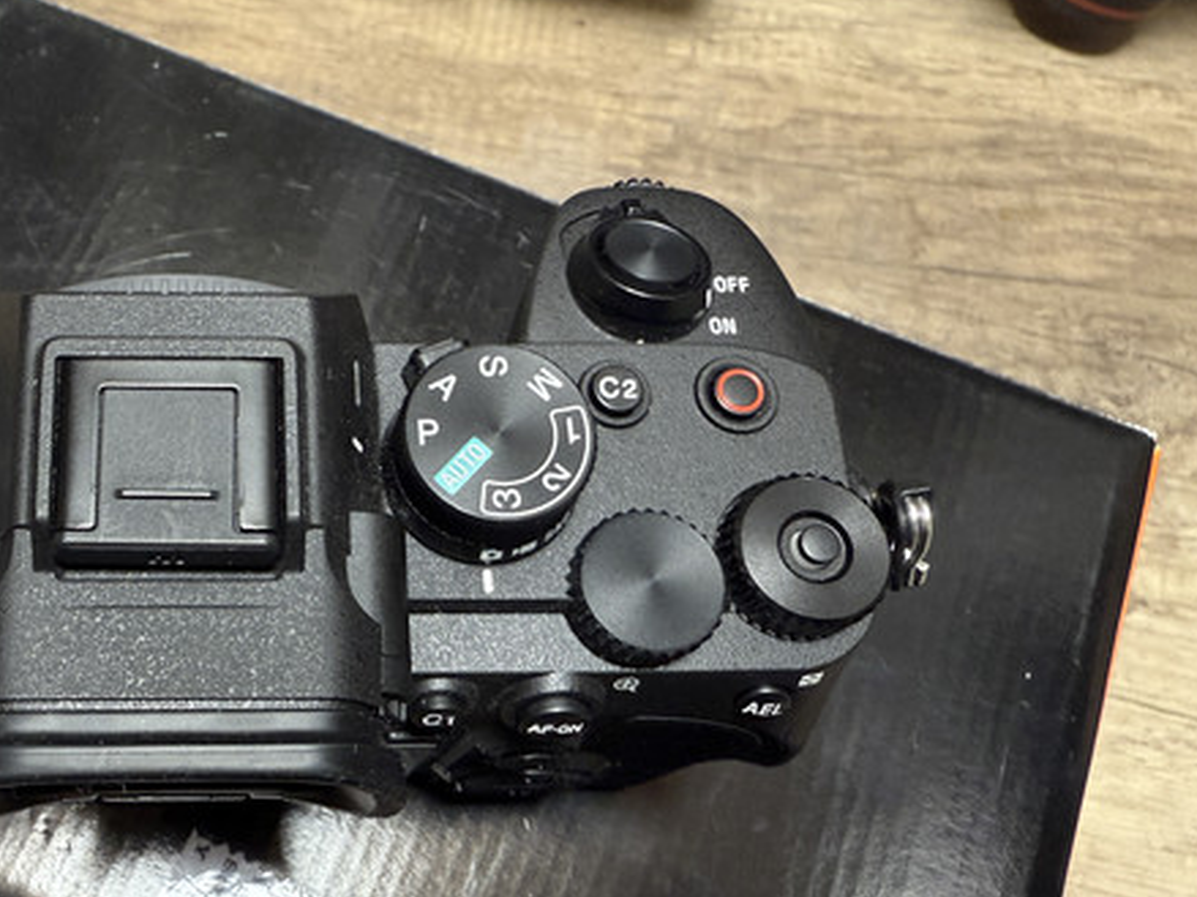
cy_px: 504
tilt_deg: -68.5
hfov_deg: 51.3
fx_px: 1210
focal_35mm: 35
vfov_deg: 40.6
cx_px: 363
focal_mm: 2.22
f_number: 2.2
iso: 320
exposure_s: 1/50
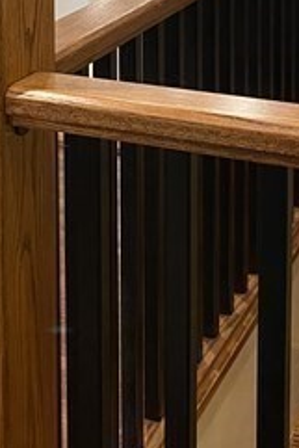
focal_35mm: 86
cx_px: 102
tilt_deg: -6.6
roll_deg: +0.4
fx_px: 1070
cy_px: -106
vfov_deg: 21.7
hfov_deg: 15.9
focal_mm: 4.25
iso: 320
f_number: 1.8
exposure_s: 1/60
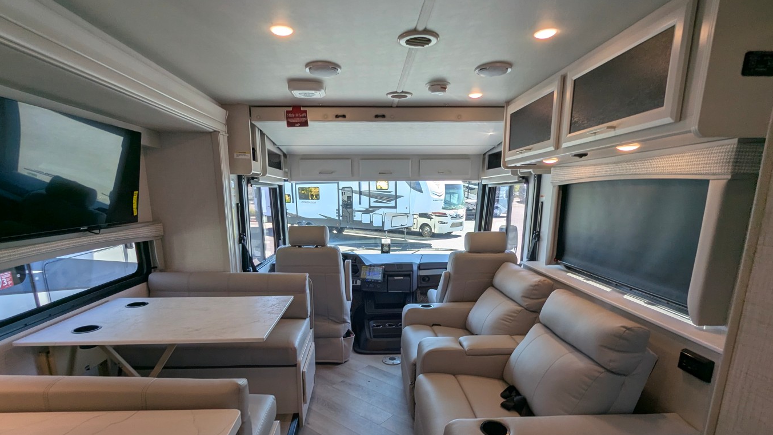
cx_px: 379
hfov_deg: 92.7
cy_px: 280
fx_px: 369
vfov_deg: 60.0
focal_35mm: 18
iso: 42
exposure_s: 1/192
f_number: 2.2
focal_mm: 2.35
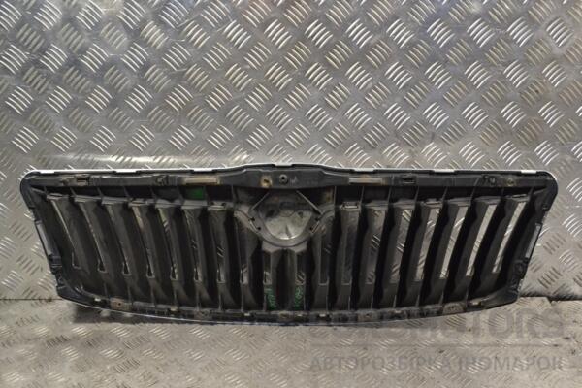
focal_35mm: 42
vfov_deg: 31.9
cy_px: 194
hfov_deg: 46.4
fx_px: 679
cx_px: 291
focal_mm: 28
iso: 3200
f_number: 7.1
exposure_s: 1/200
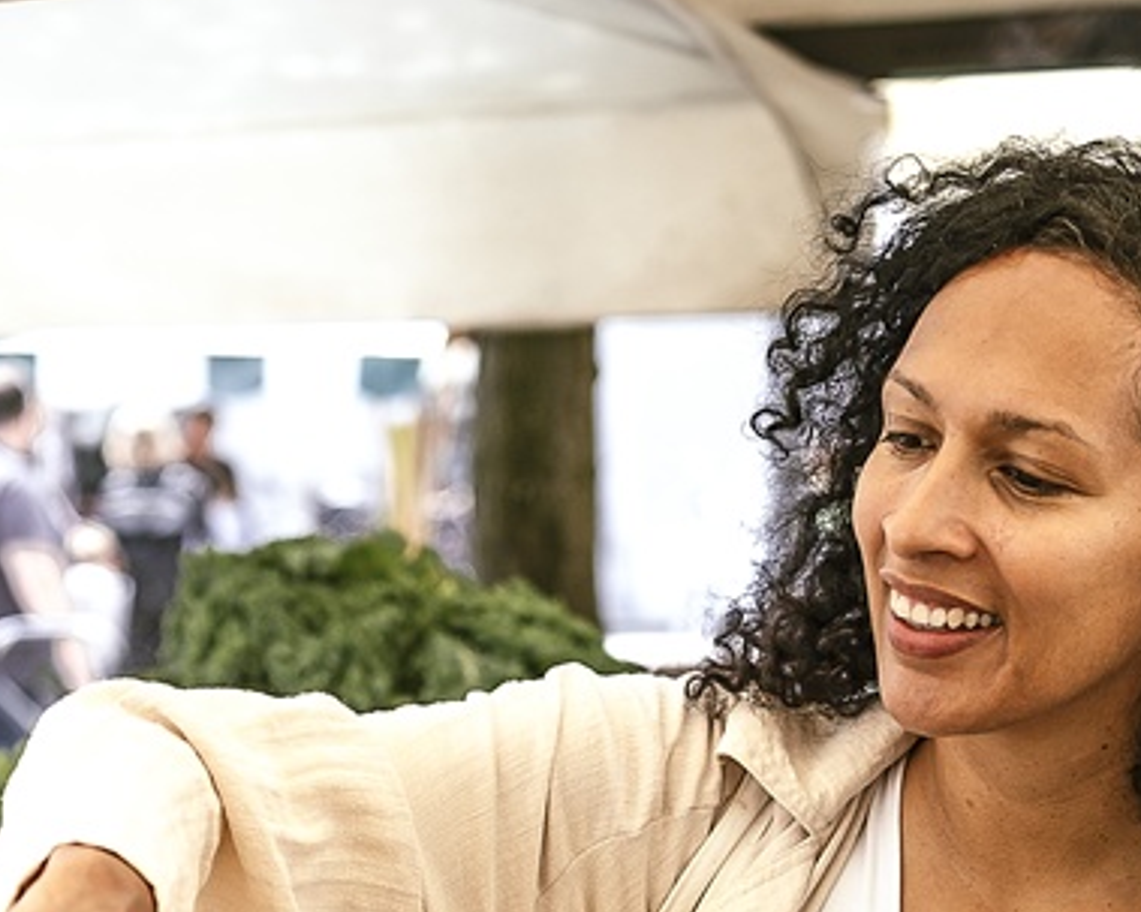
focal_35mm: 104
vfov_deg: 14.3
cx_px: 244
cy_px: 1108
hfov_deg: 18.3
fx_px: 3511
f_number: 1.4
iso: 100
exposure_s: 1/800
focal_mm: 23
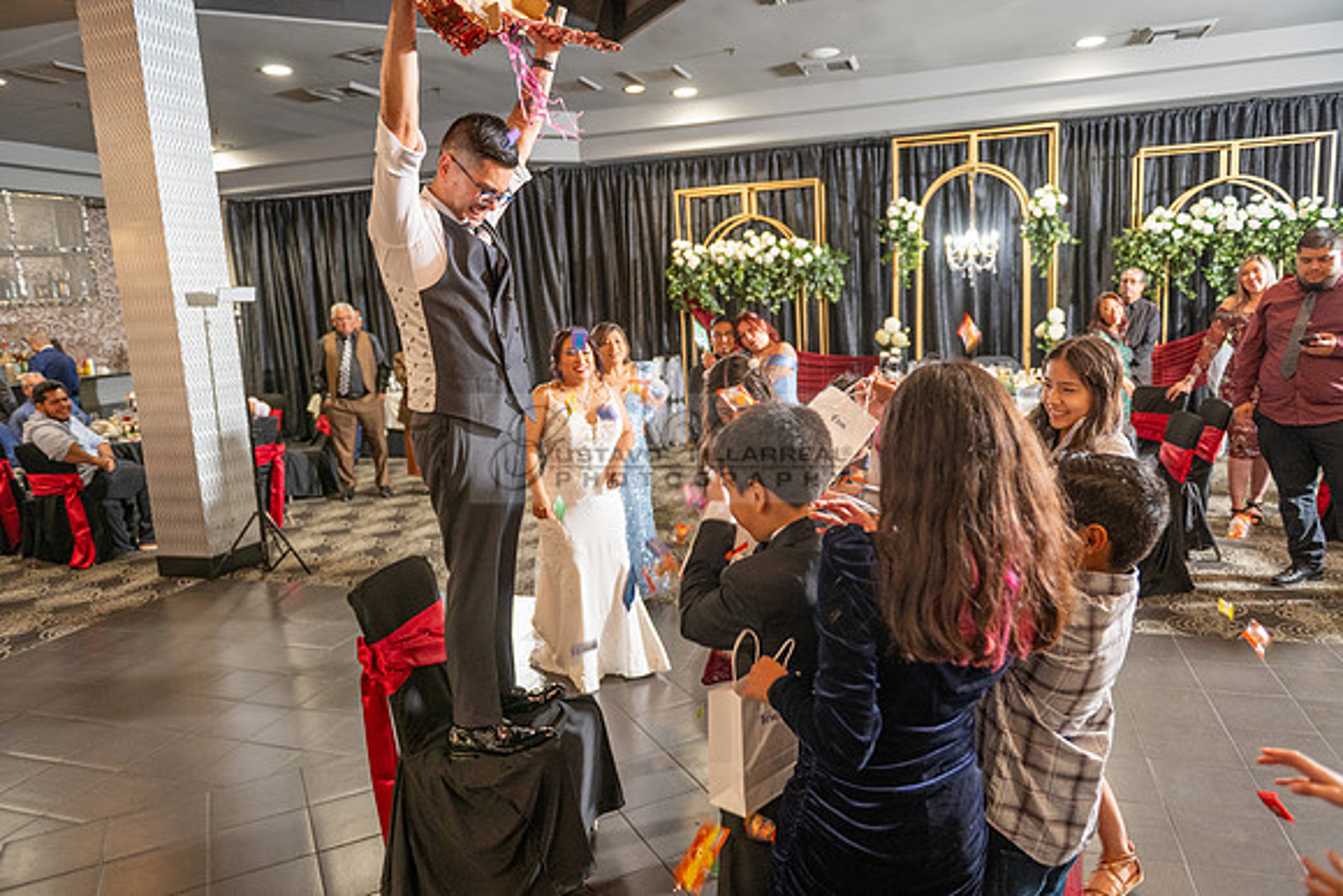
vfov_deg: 53.2
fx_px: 896
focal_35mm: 24
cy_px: 448
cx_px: 672
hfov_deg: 73.7
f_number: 2.8
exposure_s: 1/125
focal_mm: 24
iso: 800
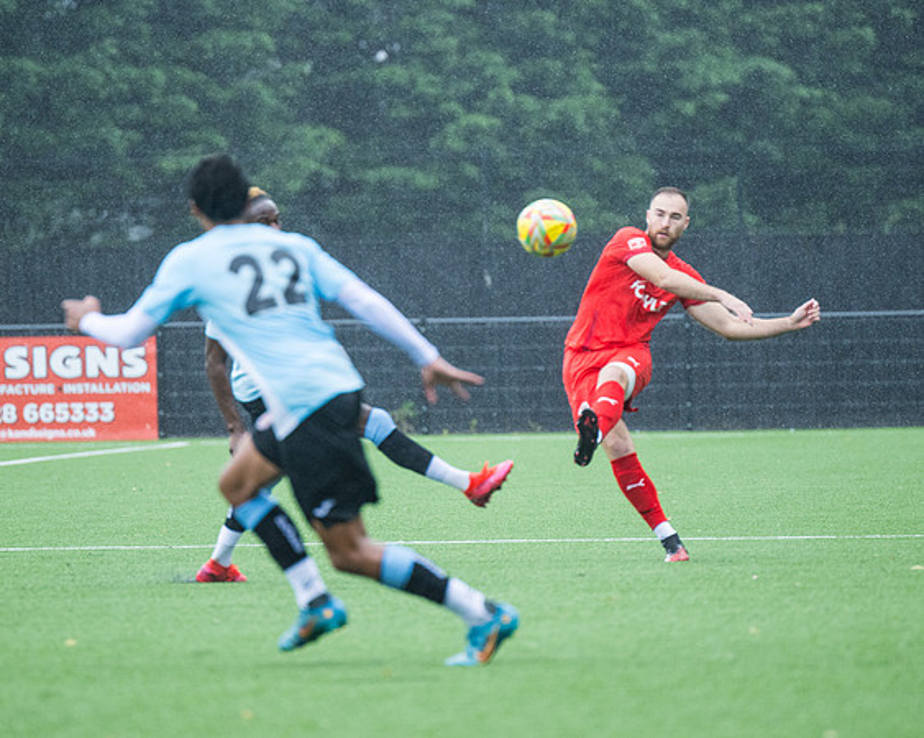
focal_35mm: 421
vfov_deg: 3.7
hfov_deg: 4.6
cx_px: 523
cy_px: 276
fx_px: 11498
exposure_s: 1/2000
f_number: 4
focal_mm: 280
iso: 1000
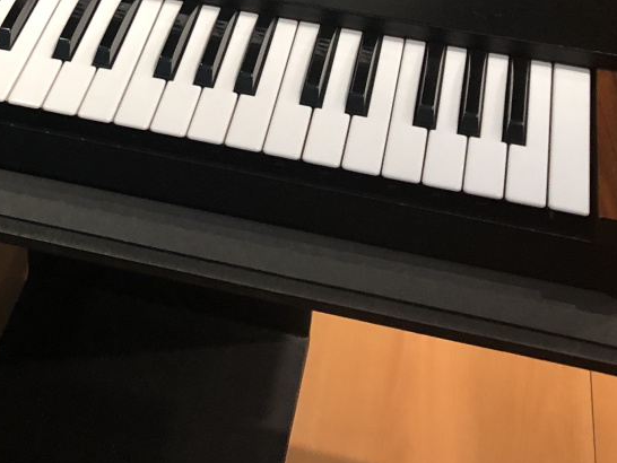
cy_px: -155
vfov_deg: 16.9
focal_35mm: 82
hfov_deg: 23.2
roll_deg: +1.4
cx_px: 60
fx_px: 1462
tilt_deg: -28.8
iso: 80
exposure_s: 1/17
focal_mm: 3.99
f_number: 1.8
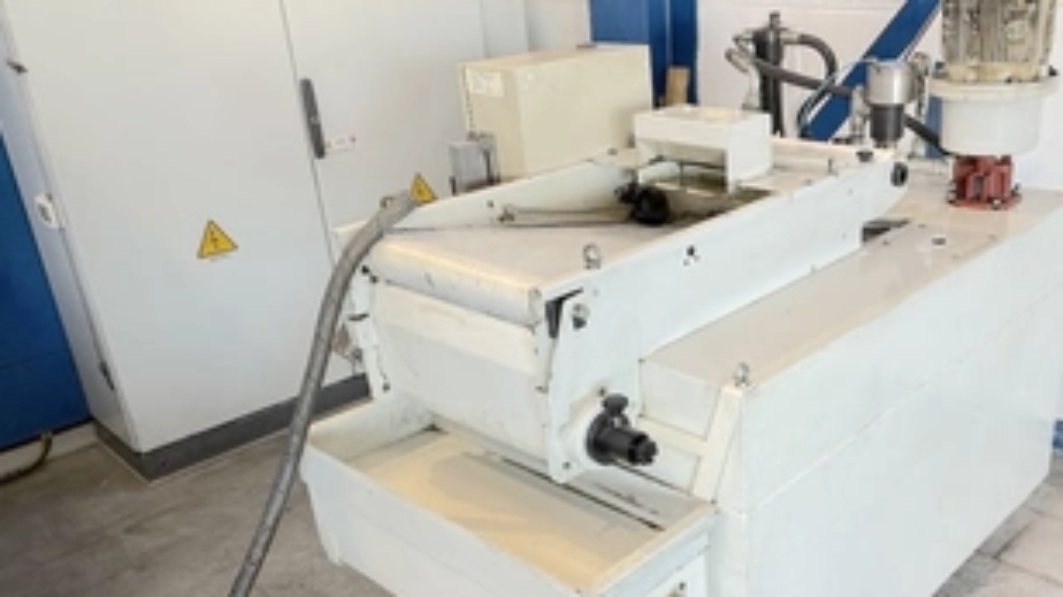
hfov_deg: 57.2
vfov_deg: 34.5
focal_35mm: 34
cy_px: 366
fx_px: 958
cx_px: 680
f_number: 1.78
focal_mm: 6.76
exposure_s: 1/121
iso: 200
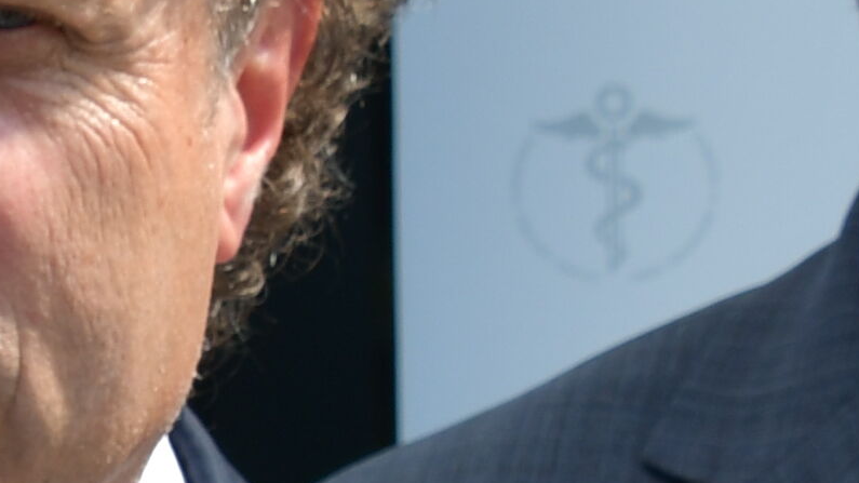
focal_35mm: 484
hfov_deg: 4.4
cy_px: 775
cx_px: -752
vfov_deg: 2.5
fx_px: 11023
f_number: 8
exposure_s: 1/250
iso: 100
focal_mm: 44
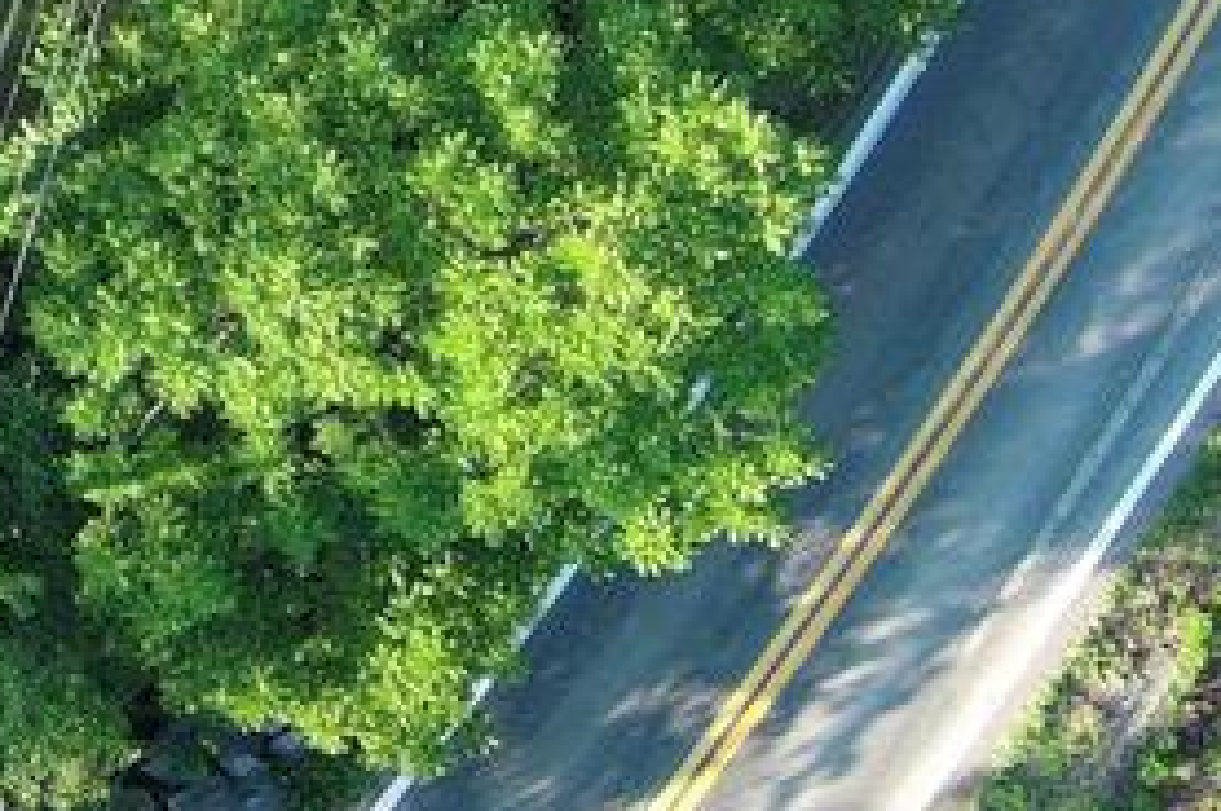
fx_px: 5115
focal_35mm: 151
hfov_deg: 12.0
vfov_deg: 8.8
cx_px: -1300
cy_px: -564
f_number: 2.8
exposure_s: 1/108
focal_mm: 10.57
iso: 100
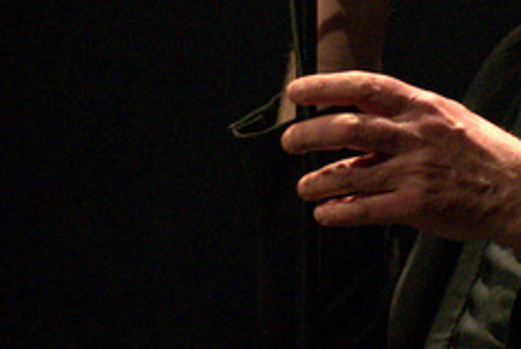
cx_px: 384
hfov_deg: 5.5
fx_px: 5434
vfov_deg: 3.7
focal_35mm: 375
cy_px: -12
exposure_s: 1/400
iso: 3200
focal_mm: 82
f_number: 2.8
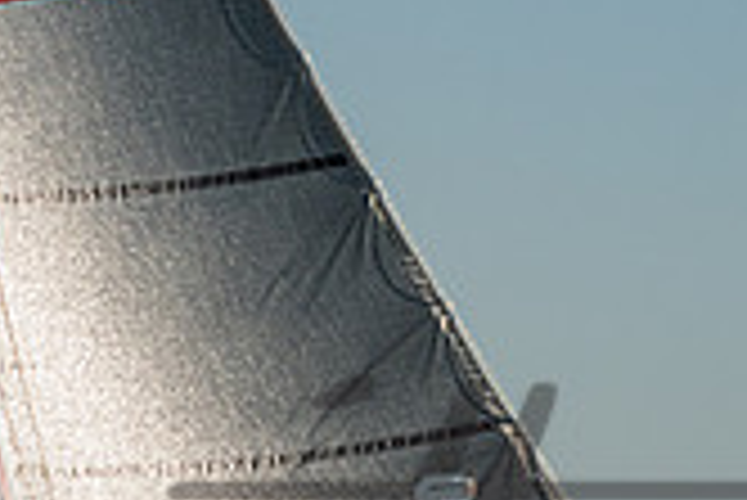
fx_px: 15721
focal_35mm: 757
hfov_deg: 2.7
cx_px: 82
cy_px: 593
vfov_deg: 1.8
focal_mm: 185
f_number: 9
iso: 400
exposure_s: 1/2000
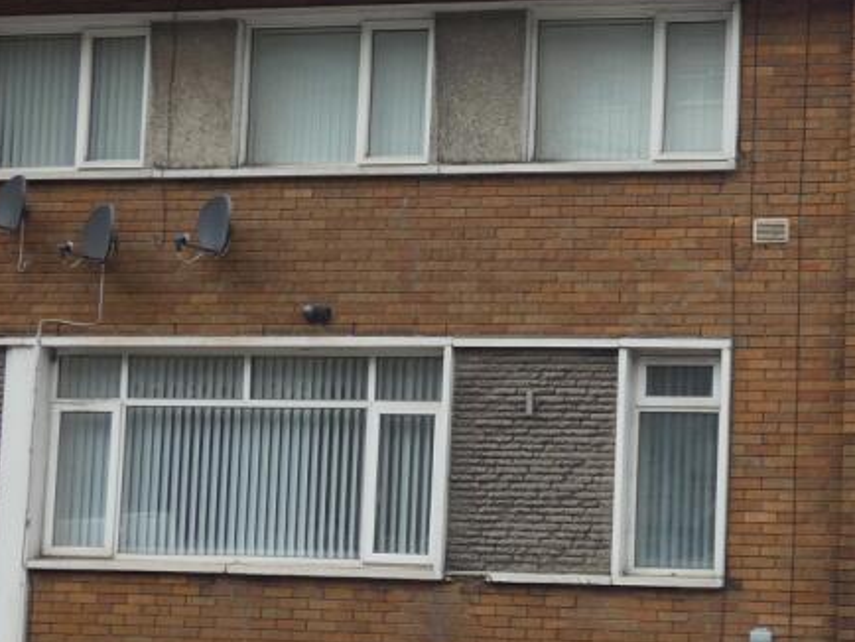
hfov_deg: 20.7
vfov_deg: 16.1
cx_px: 829
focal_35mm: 92
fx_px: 2274
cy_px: 288
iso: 80
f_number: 3.6
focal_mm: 7.1
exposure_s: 1/250
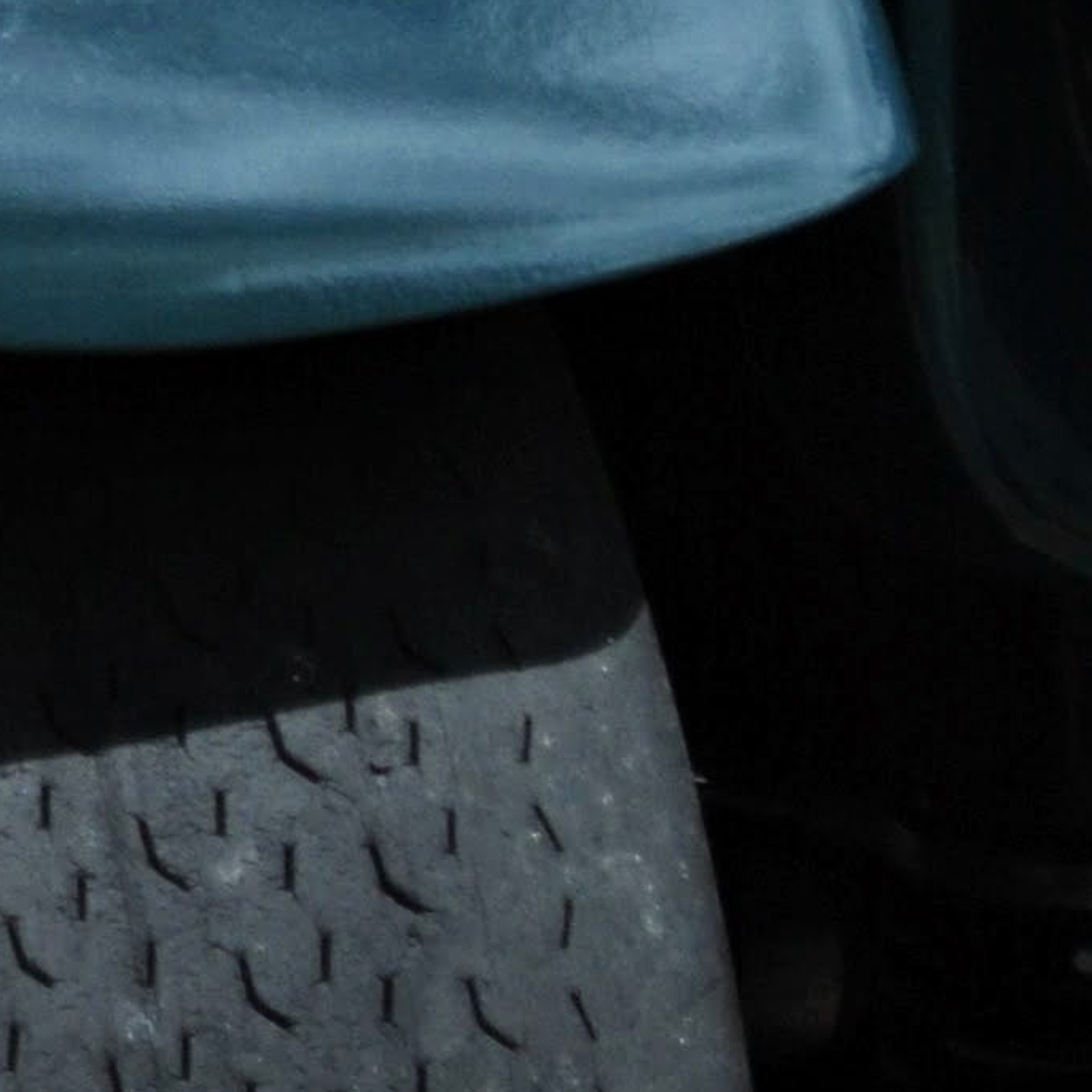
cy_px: 70
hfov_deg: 4.3
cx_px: -1983
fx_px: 14148
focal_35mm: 396
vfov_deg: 4.4
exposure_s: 1/1000
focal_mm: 55
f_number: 5.6
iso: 100
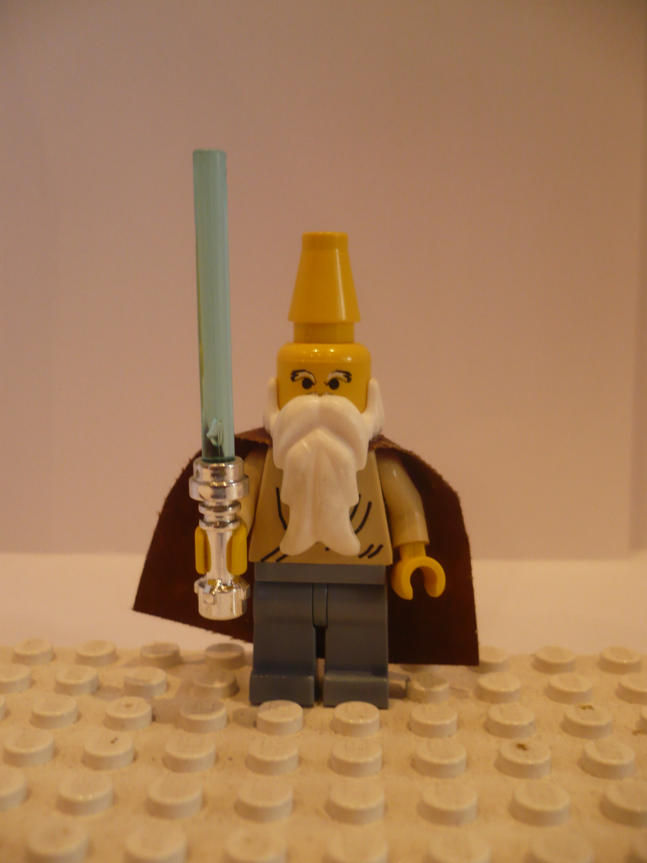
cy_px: 432
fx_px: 872
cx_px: 324
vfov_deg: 52.6
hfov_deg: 40.7
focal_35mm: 35
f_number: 2.8
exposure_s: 1/20
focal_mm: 5.8
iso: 200
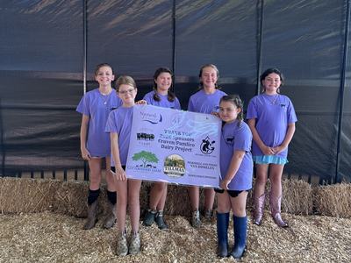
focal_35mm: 26
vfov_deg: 53.1
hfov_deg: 67.3
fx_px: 264
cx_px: 176
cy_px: 132
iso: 64
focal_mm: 5.7
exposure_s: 1/120
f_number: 1.5
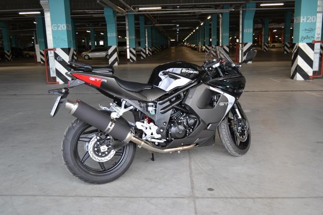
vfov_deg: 39.9
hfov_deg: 57.2
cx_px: 162
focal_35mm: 33
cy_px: 108
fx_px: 296
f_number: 3.8
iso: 400
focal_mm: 22
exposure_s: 1/40
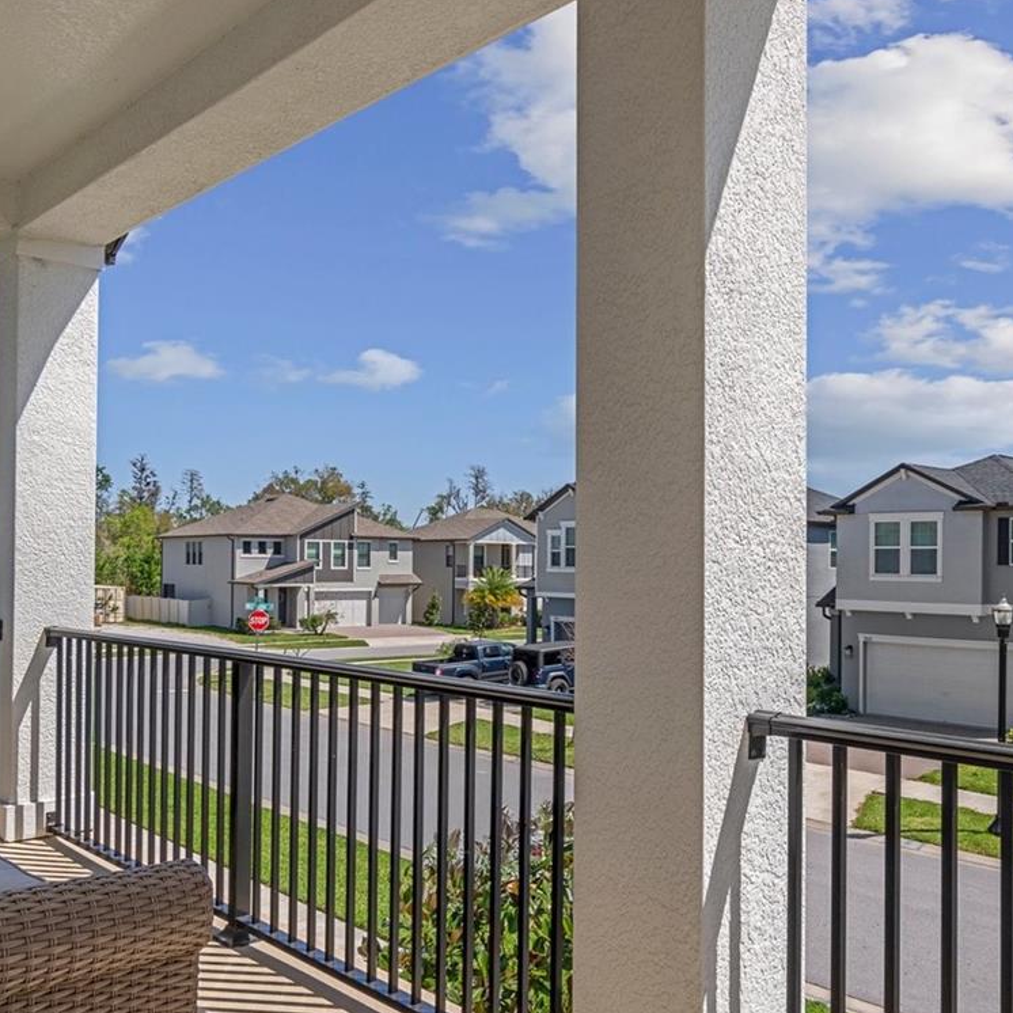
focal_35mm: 31
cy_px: 564
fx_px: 1026
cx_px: 596
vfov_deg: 52.4
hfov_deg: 52.3
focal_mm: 17
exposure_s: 1/1000
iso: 320
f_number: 9
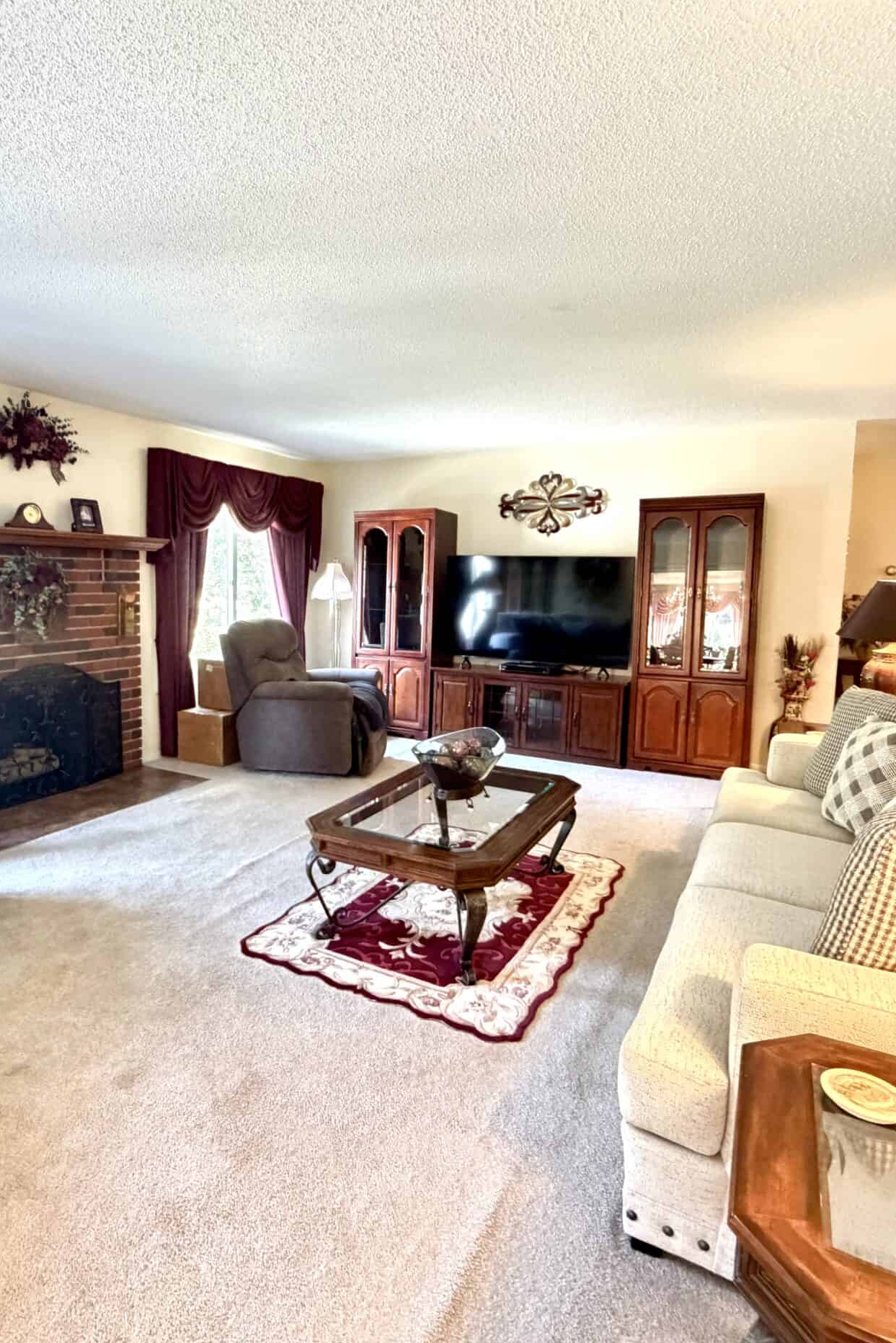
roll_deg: -0.5
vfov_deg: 84.0
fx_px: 746
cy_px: 655
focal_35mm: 20
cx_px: 347
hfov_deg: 61.3
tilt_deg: -6.3
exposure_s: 1/60
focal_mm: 2.22
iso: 1250
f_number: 2.2
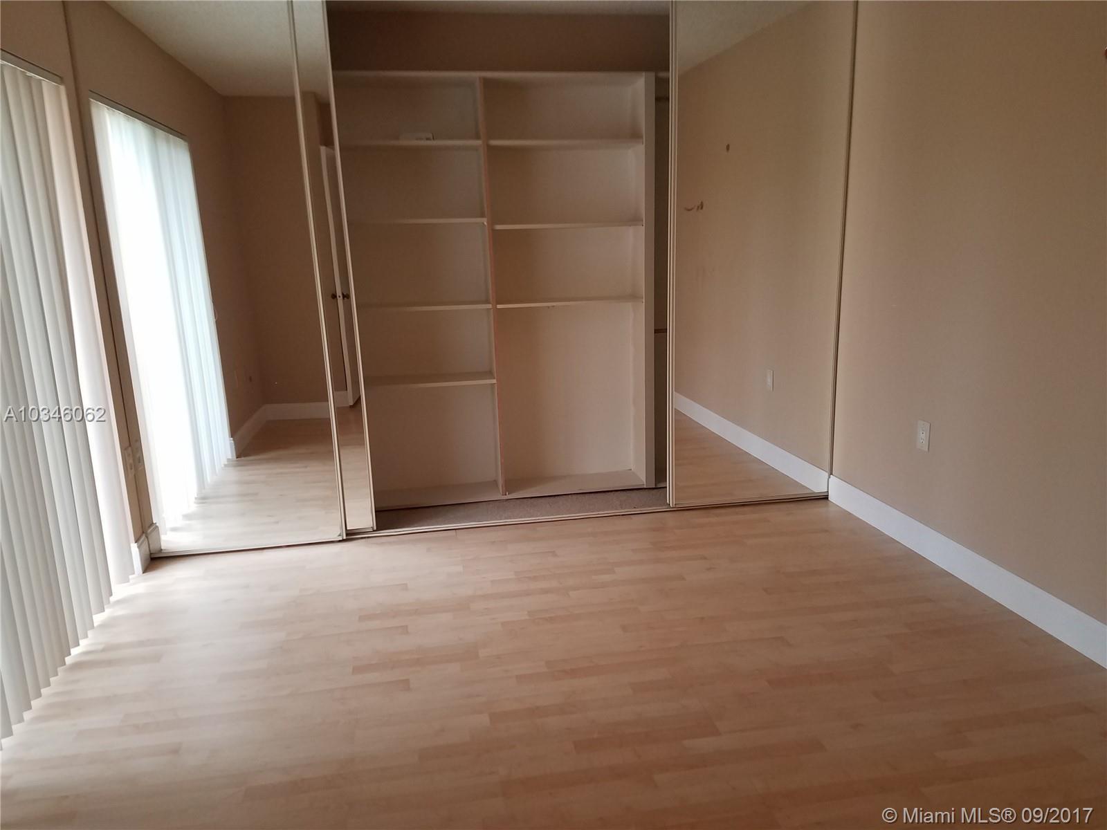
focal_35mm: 26
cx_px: 554
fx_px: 831
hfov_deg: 67.3
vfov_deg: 53.1
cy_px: 415
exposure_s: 1/60
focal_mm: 4.2
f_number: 1.7
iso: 100
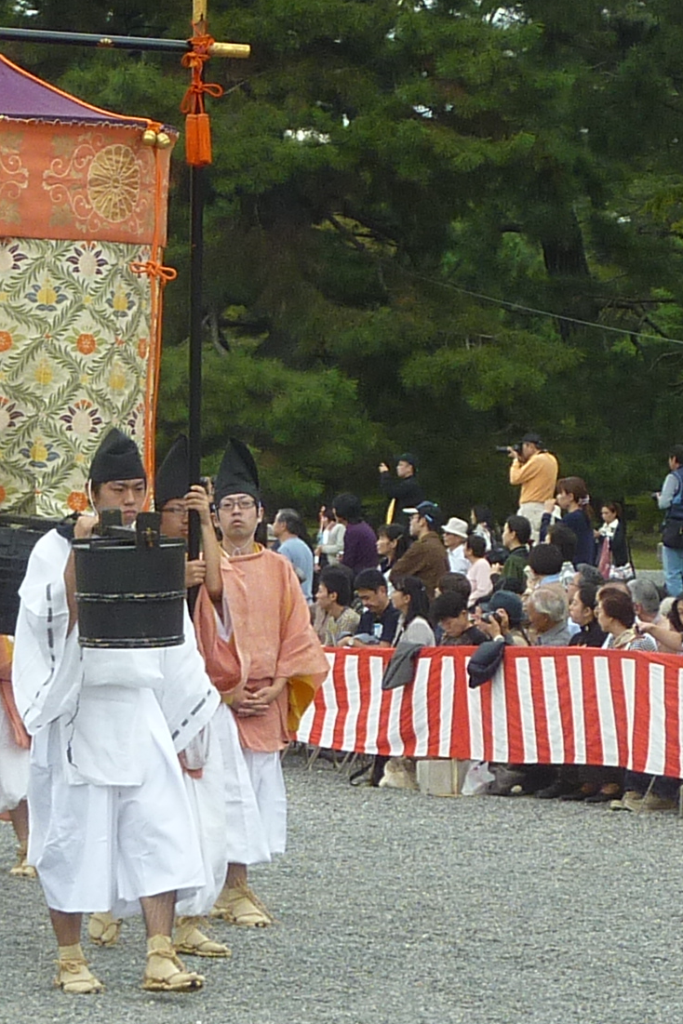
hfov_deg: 7.6
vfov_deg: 11.4
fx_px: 5122
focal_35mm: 180
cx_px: -127
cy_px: 510
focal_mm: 8.5
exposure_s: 1/80
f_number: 3.8
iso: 80
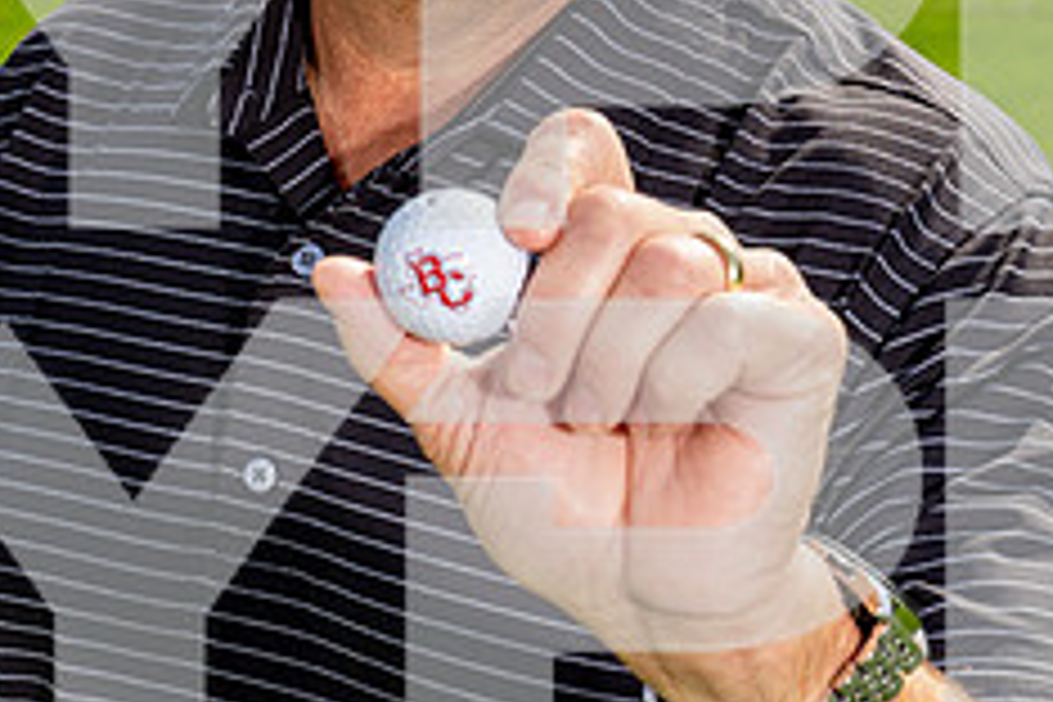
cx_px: 333
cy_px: -7
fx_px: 5206
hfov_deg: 11.5
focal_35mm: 178
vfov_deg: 7.7
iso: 100
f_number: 9
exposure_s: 1/250
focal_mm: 70
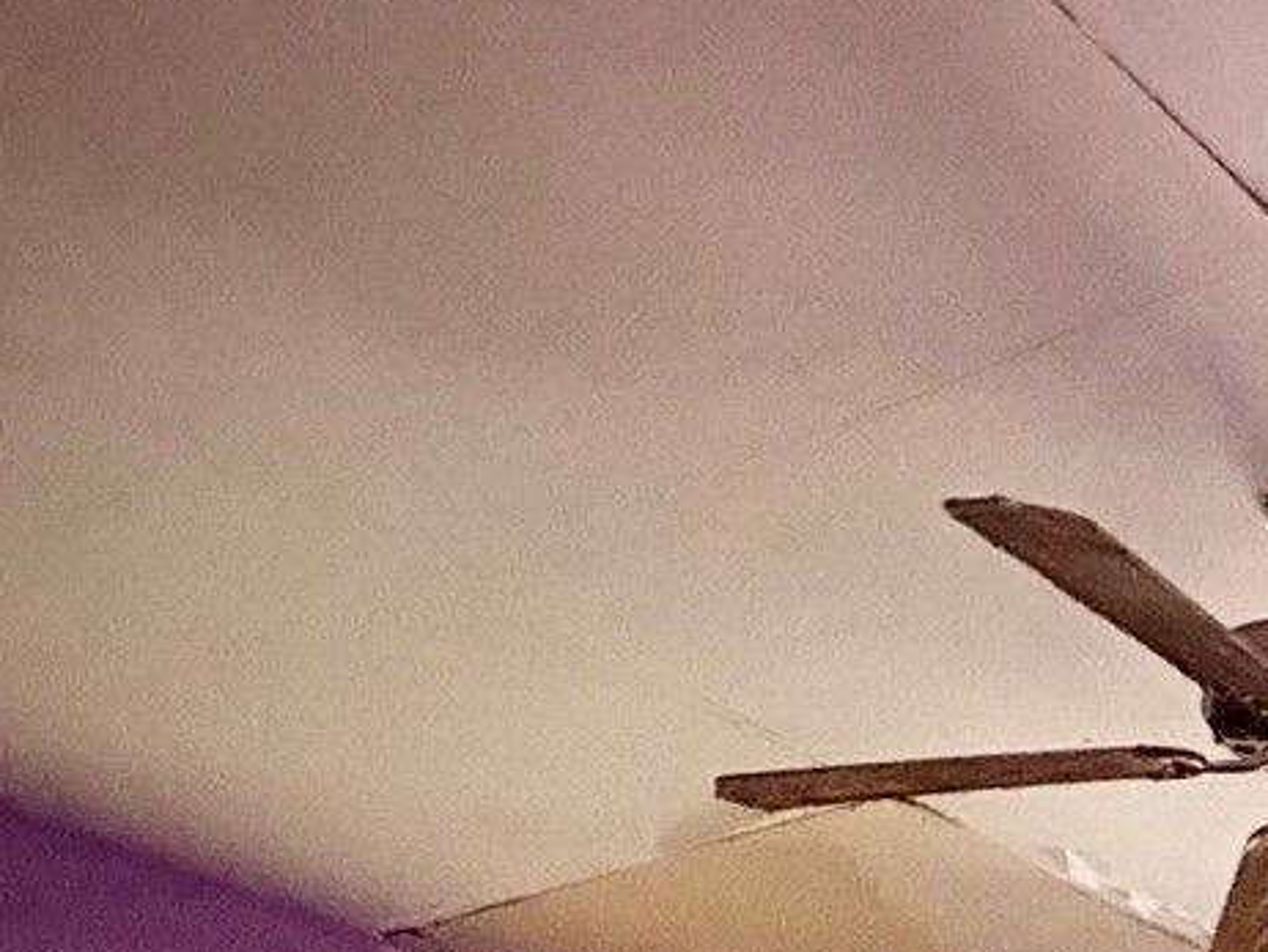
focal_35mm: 62
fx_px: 2272
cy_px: 1868
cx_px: 1798
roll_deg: -0.6
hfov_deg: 25.2
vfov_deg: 17.5
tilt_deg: -0.4
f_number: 2.2
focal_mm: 2.22
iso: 1000
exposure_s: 1/30
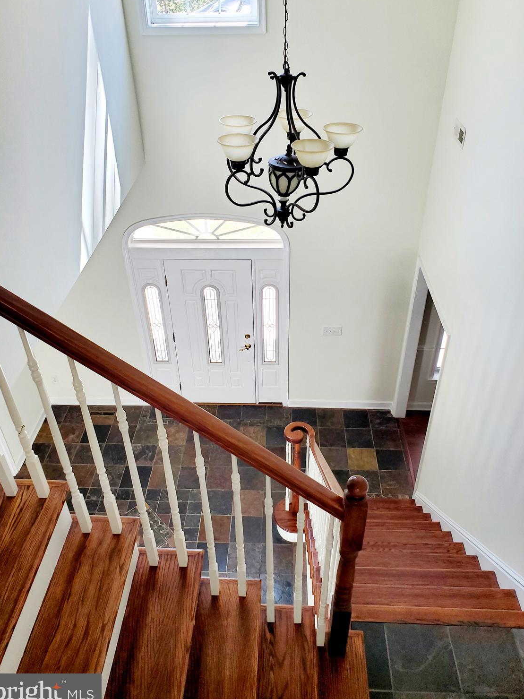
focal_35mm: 27
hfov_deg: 51.3
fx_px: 545
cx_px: 256
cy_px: 349
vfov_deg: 65.3
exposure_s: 1/120
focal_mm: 4.3
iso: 160
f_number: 2.4
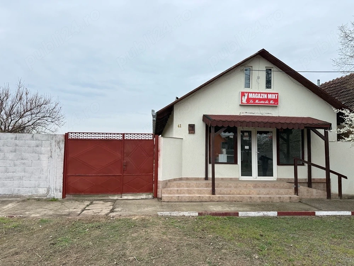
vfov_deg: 56.8
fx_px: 245
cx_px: 177
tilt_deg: +3.0
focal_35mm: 24
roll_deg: -1.4
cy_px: 133
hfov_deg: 71.6
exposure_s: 1/1464
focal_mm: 6.76
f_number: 1.78
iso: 100
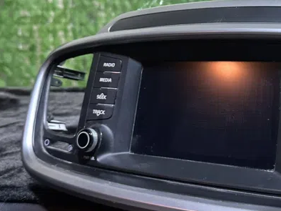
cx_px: 227
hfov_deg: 45.4
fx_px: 316
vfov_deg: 36.5
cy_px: 137
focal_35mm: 39
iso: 500
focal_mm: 6.86
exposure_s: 1/50
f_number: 1.78
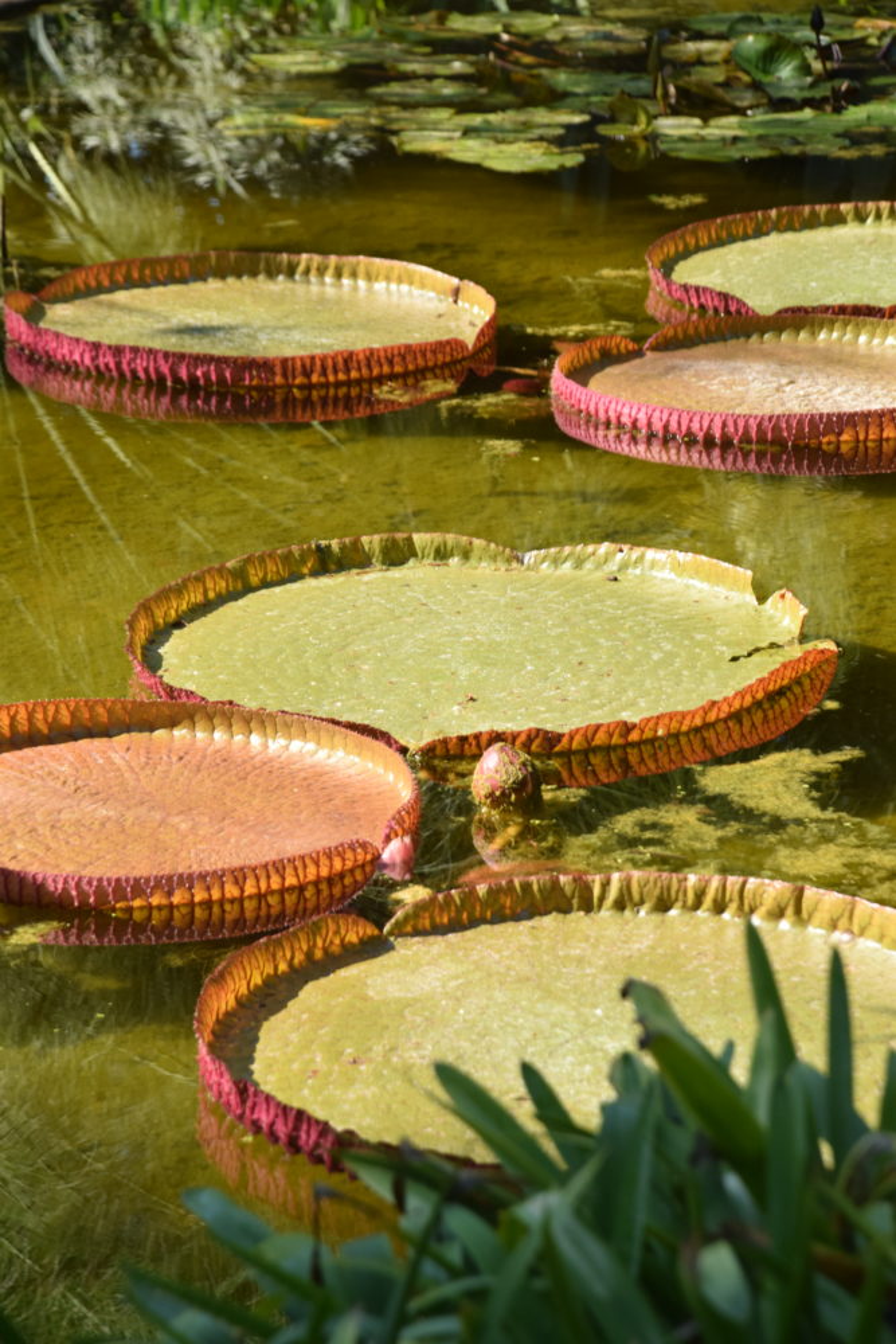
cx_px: 448
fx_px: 5038
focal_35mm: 135
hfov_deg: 10.2
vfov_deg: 15.2
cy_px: 672
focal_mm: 90
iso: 400
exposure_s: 1/160
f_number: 7.1
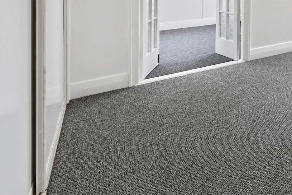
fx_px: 268
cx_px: 335
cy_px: -28
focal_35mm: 33
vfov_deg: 33.8
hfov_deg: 42.3
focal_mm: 14
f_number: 8
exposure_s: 1/10
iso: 100
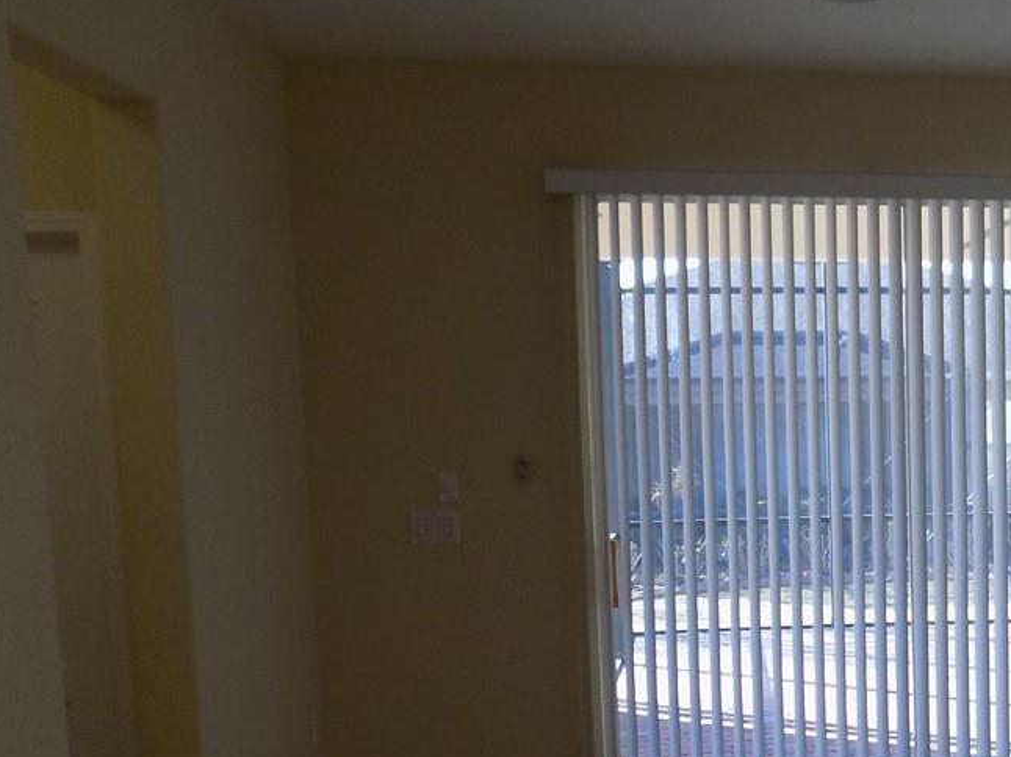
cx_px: 1119
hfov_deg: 30.2
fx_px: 1664
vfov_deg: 25.2
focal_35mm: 57
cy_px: 616
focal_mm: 4
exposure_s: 1/50
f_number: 3.1
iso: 80
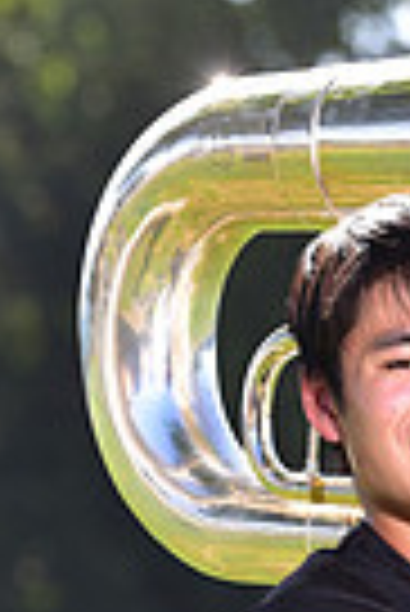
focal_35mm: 553
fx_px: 9422
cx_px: 597
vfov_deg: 3.7
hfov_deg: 2.5
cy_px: 832
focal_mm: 130
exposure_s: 1/250
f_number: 4.5
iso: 100
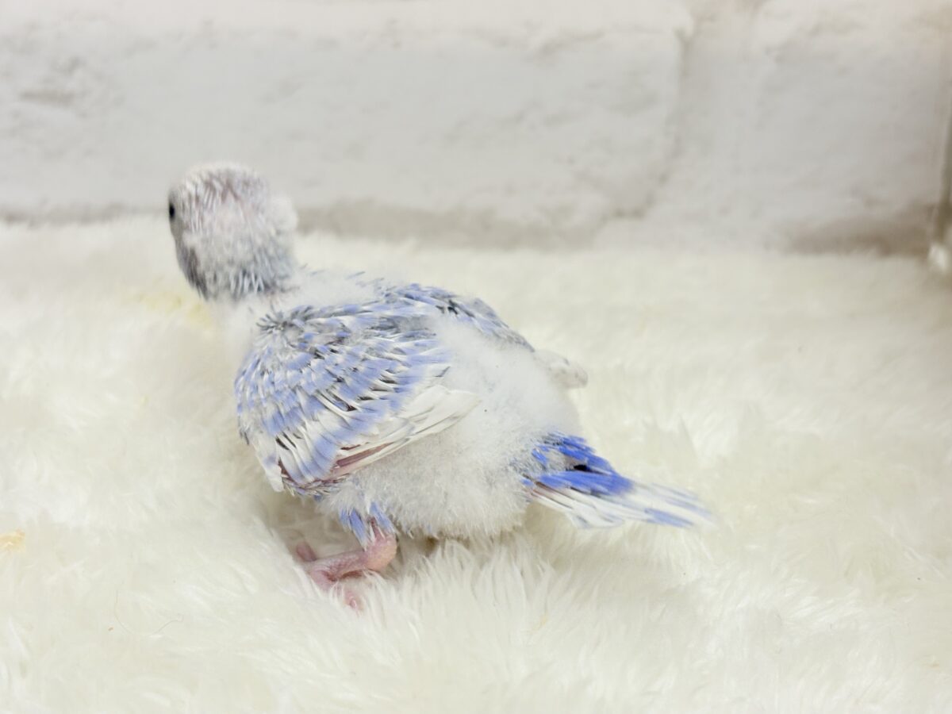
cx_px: 476
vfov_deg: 28.0
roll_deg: +0.1
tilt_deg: -21.6
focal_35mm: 52
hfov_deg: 36.8
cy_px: 357
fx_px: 1430
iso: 64
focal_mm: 5.96
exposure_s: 1/100
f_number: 1.6
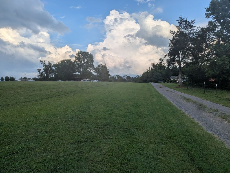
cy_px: 86
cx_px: 115
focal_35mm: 24
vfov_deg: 56.9
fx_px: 160
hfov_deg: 71.5
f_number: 1.85
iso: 45
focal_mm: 6.81
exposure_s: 1/1919
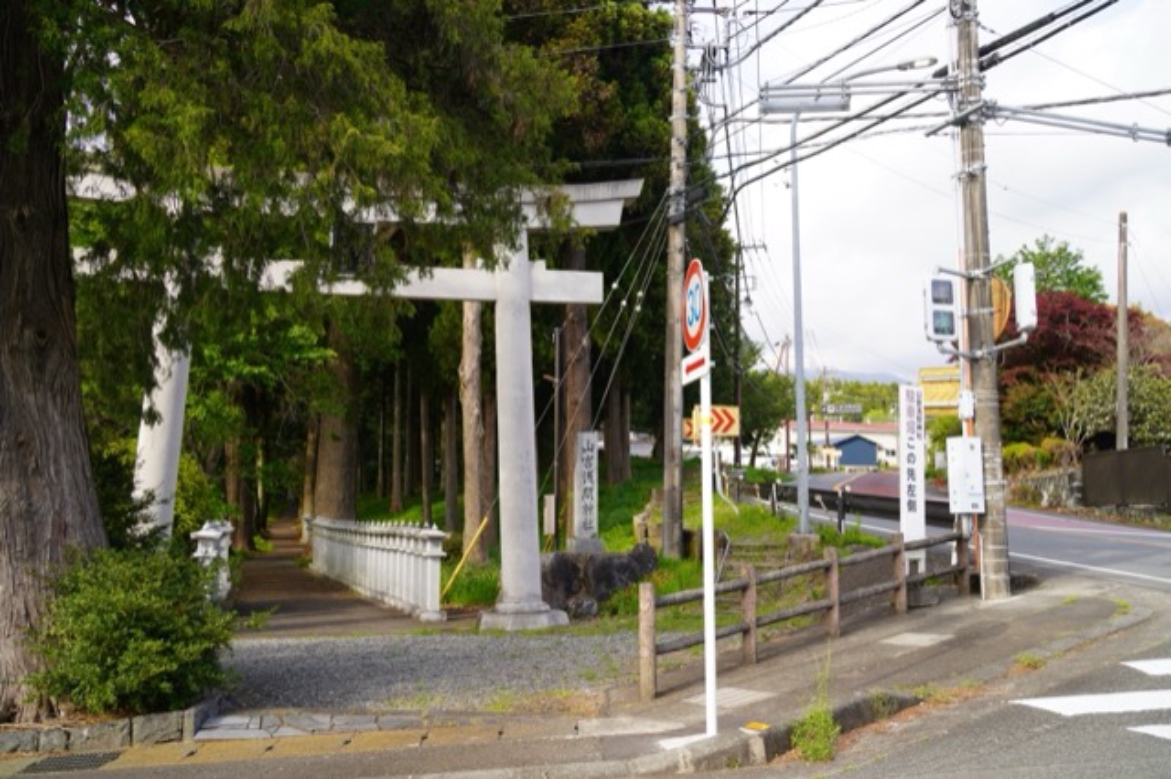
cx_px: 586
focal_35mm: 32
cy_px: 390
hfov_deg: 58.7
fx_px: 1040
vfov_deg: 41.1
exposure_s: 1/100
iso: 100
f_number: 6.3
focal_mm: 32
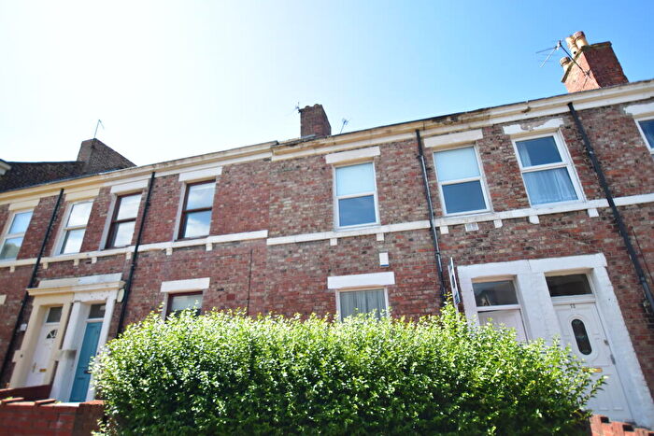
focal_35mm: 18
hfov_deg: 90.0
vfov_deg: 67.4
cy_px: 218
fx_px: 327
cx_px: 327
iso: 800
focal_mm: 12
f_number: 3.5
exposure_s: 1/3200
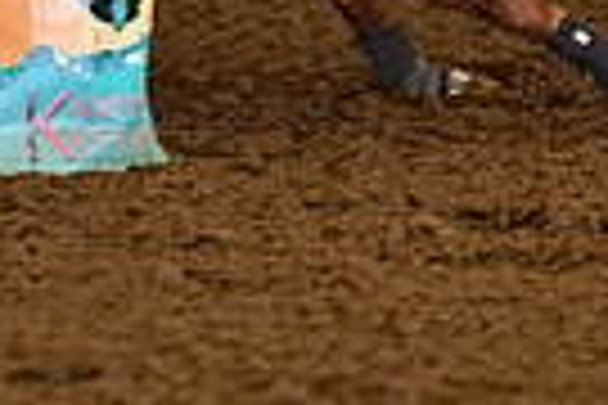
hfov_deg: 2.4
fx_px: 14523
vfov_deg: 1.6
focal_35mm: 860
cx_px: 315
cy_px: -380
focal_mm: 200
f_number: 3.2
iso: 1250
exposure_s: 1/200
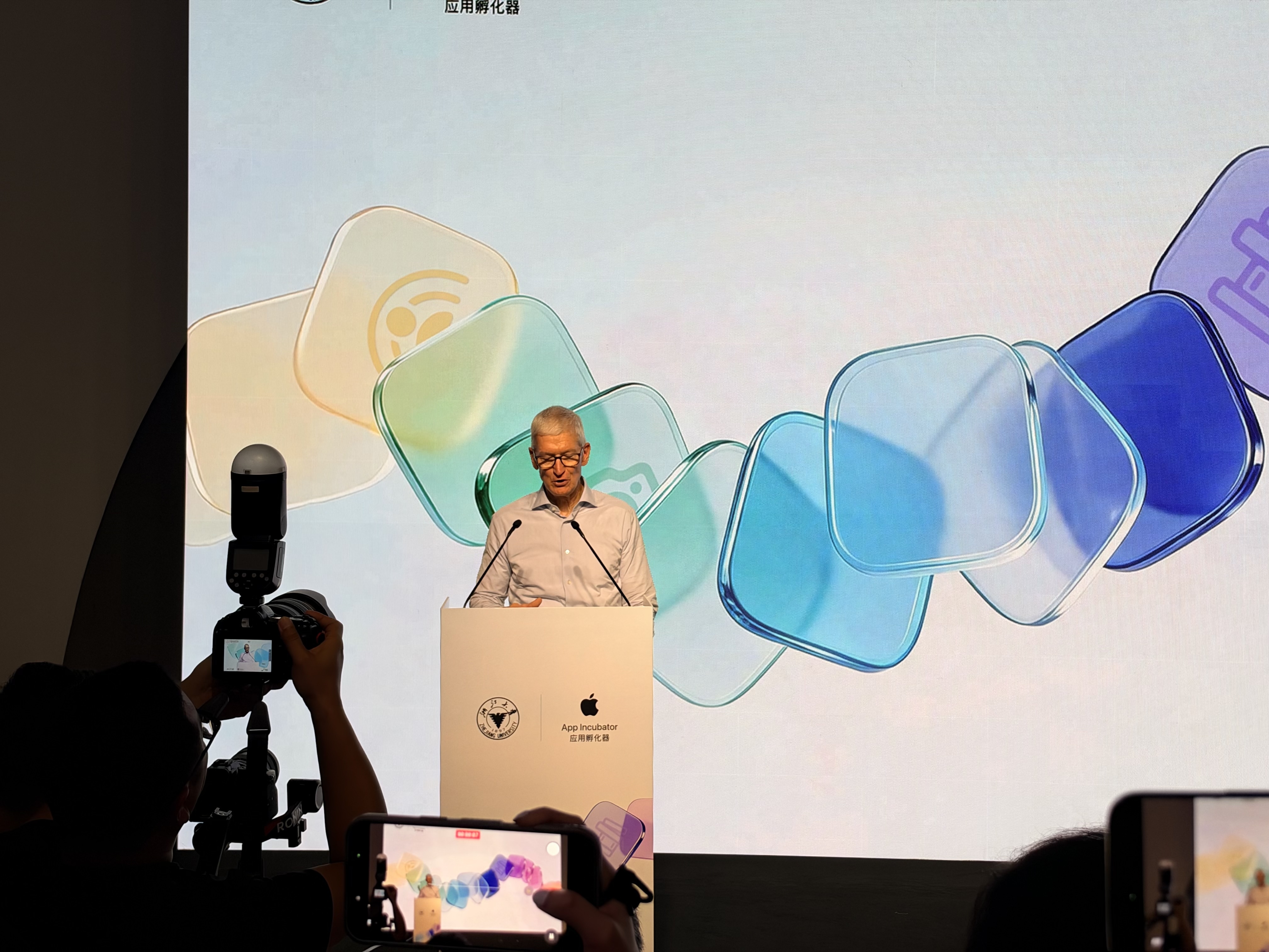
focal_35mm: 48
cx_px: 634
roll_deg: -0.7
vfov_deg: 30.3
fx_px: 1760
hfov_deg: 39.7
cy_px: 476
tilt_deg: +0.4
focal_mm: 6.93
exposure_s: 1/250
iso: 64
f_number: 1.8
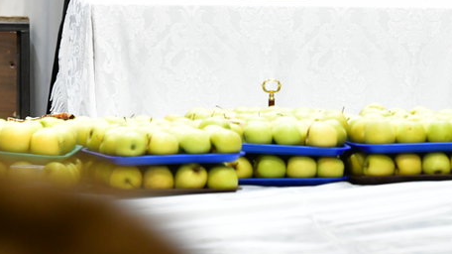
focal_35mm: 515
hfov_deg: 4.2
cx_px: 307
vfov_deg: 2.4
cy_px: -127
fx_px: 6170
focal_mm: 160
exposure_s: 1/100
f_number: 5.6
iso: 1600
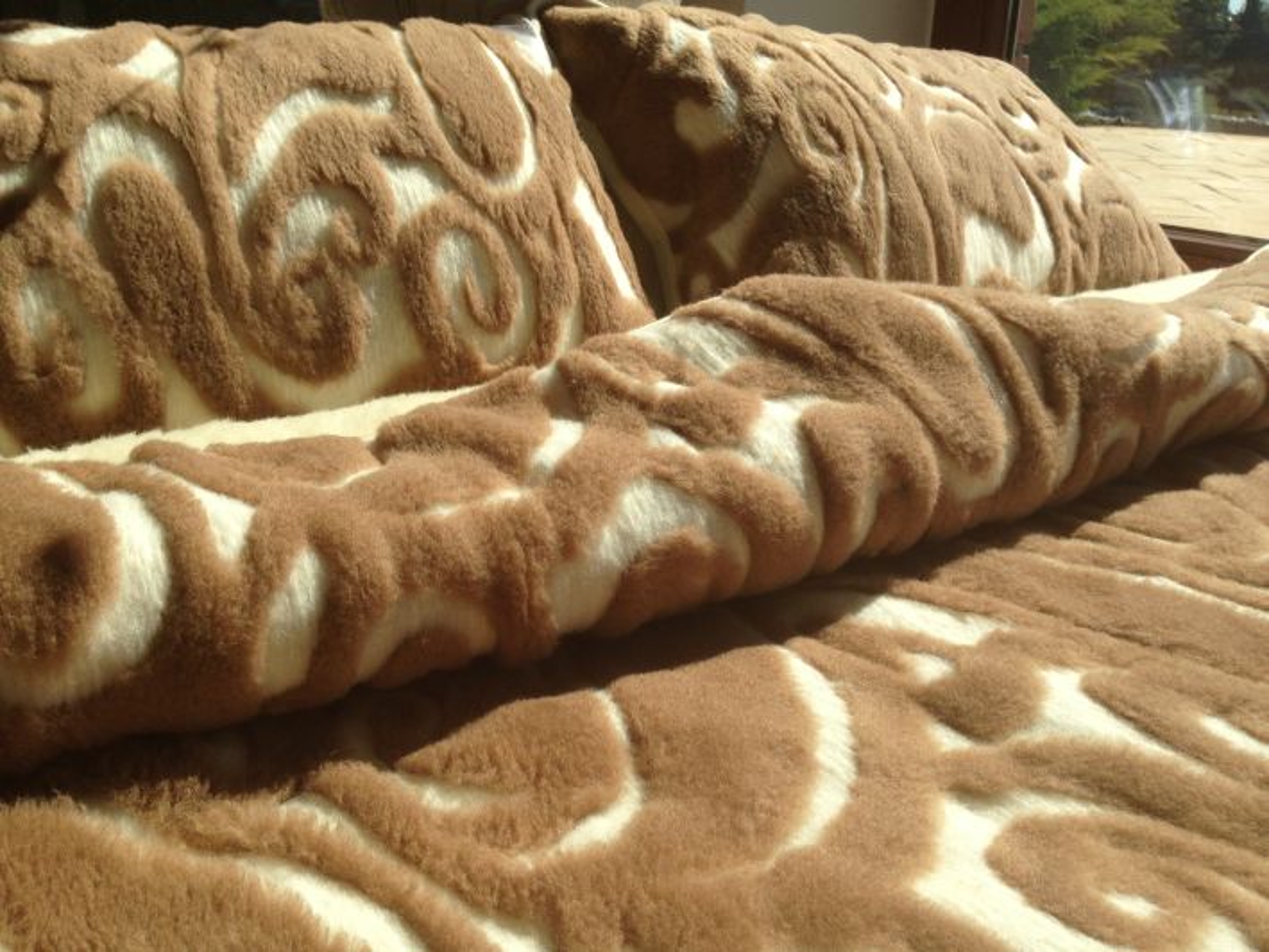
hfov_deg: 55.3
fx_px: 1210
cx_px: 634
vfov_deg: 43.0
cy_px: 476
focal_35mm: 33
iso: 50
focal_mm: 4.13
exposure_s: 1/1595
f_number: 2.4
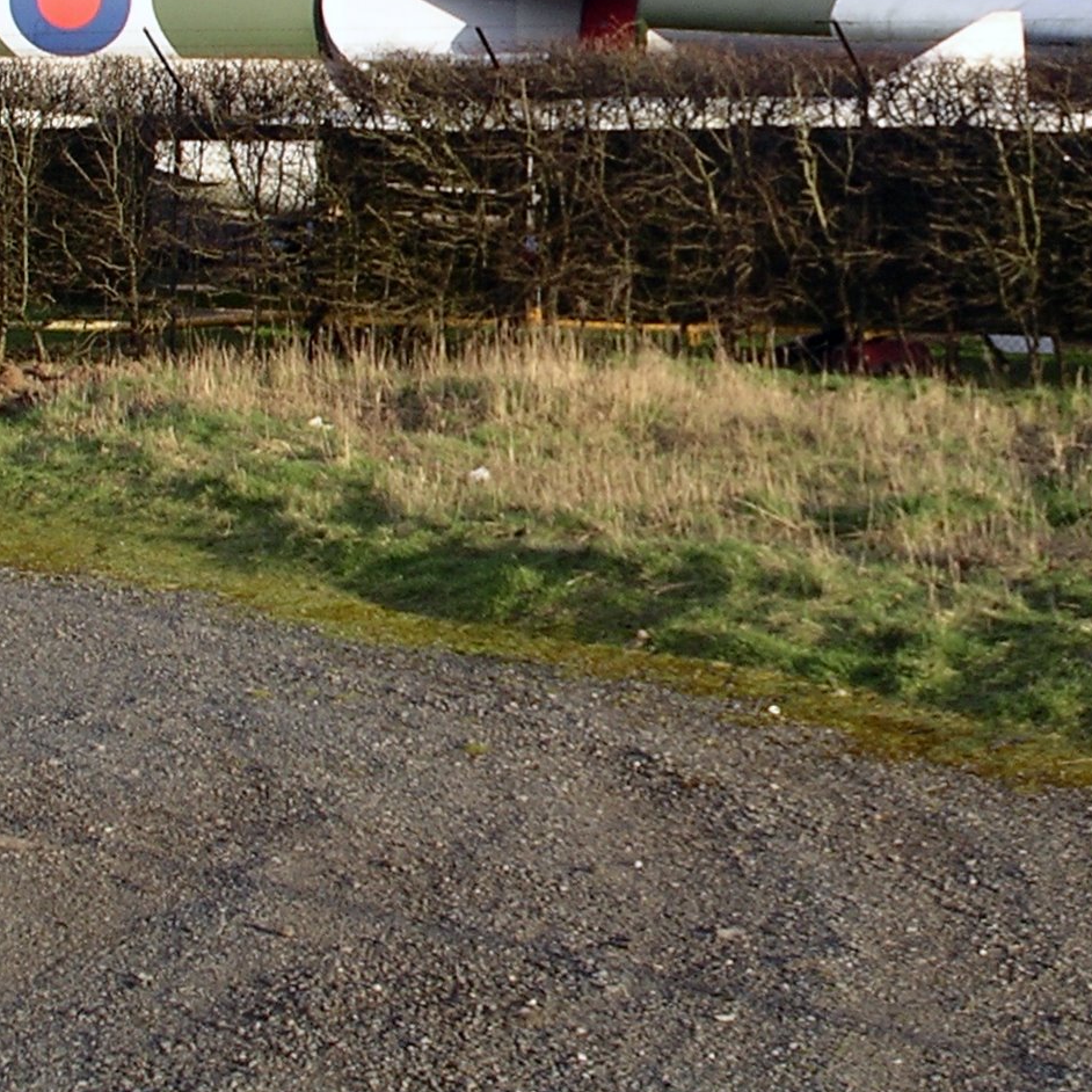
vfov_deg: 19.0
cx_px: 793
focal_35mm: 90
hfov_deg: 19.2
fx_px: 3212
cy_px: 133
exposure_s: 1/274
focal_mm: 7.8
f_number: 4
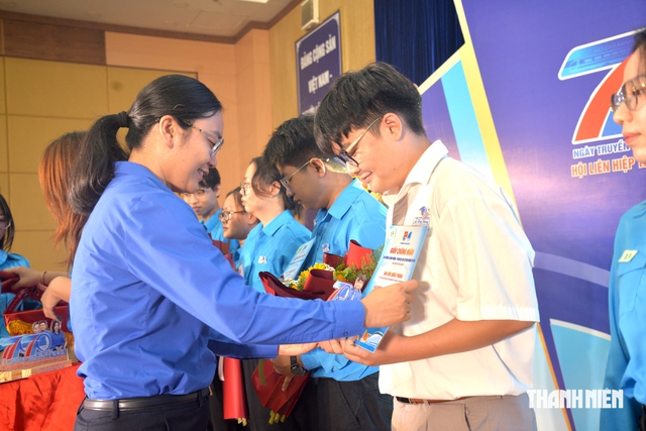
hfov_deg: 46.4
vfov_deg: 31.9
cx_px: 323
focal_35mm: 42
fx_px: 754
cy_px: 216
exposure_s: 1/125
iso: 900
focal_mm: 42
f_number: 4.5
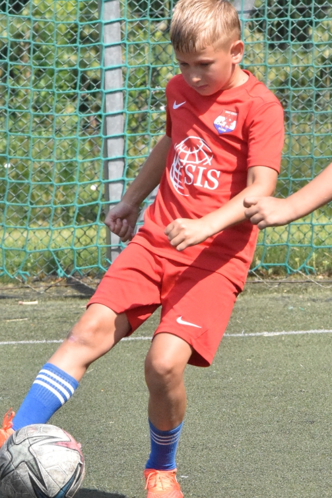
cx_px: 225
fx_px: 8807
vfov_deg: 3.2
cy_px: 335
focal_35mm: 637
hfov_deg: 2.2
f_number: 11
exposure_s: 1/4000
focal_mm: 200
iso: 5000
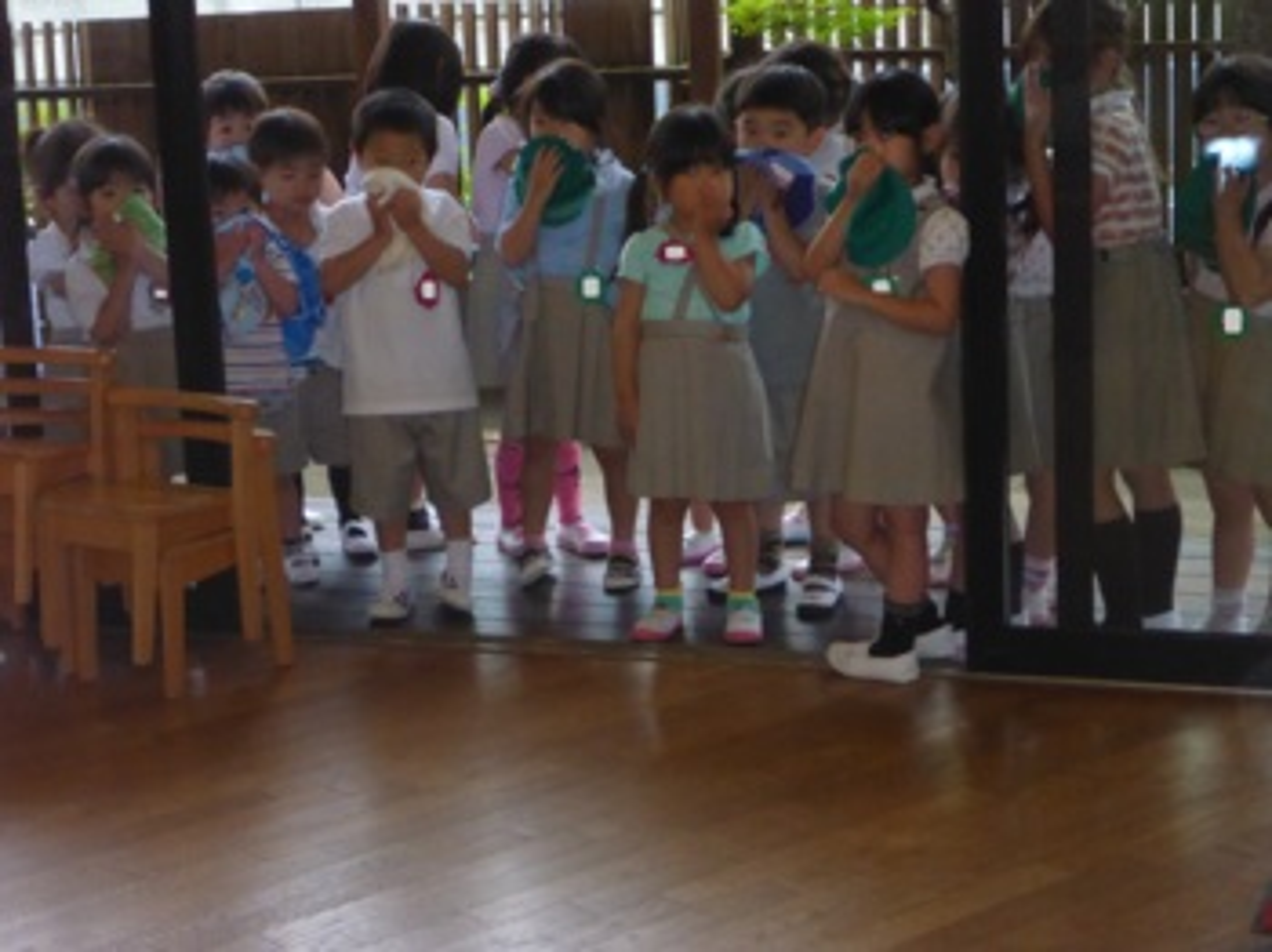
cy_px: 476
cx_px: 636
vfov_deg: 19.4
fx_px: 2791
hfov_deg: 25.7
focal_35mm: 76
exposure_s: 1/125
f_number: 5.5
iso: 1000
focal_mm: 13.4
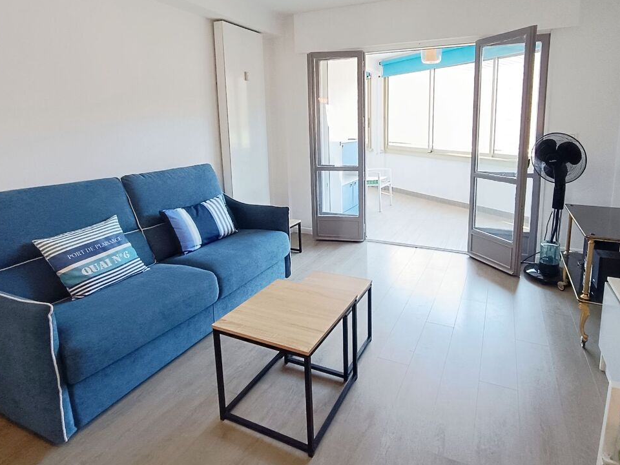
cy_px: 179
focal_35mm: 20
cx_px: 359
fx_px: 358
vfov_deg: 65.2
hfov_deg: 81.1
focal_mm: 1.66
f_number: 2.2
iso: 240
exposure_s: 1/50
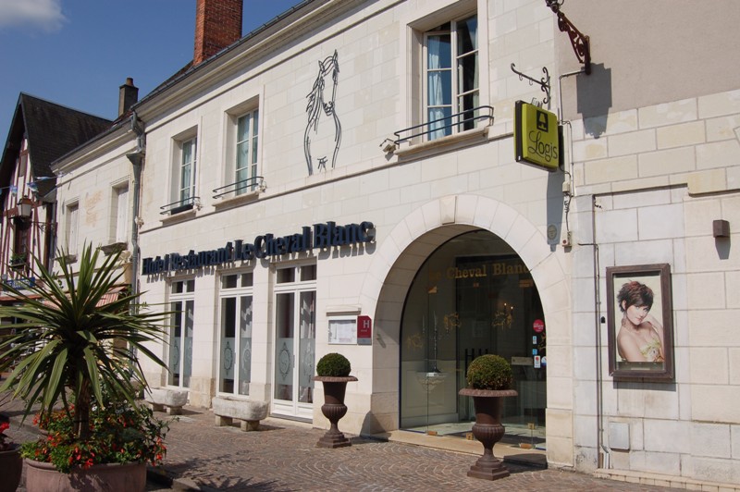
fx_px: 678
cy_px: 246
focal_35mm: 33
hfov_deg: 57.3
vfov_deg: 39.9
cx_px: 370
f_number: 11
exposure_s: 1/500
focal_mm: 22
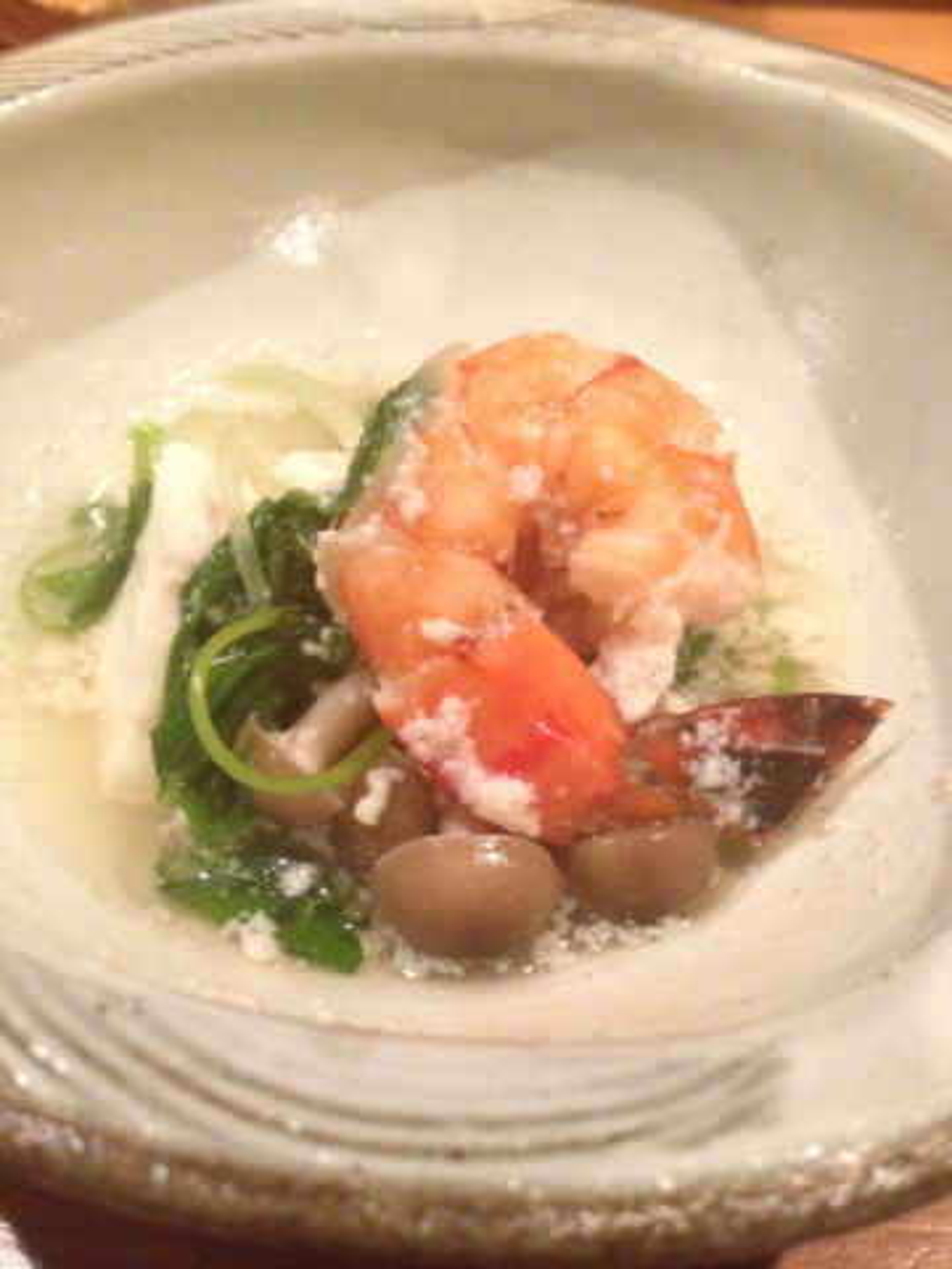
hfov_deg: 42.9
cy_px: 634
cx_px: 476
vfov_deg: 55.4
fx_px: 1210
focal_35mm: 33
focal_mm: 4.13
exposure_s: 1/15
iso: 640
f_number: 2.4
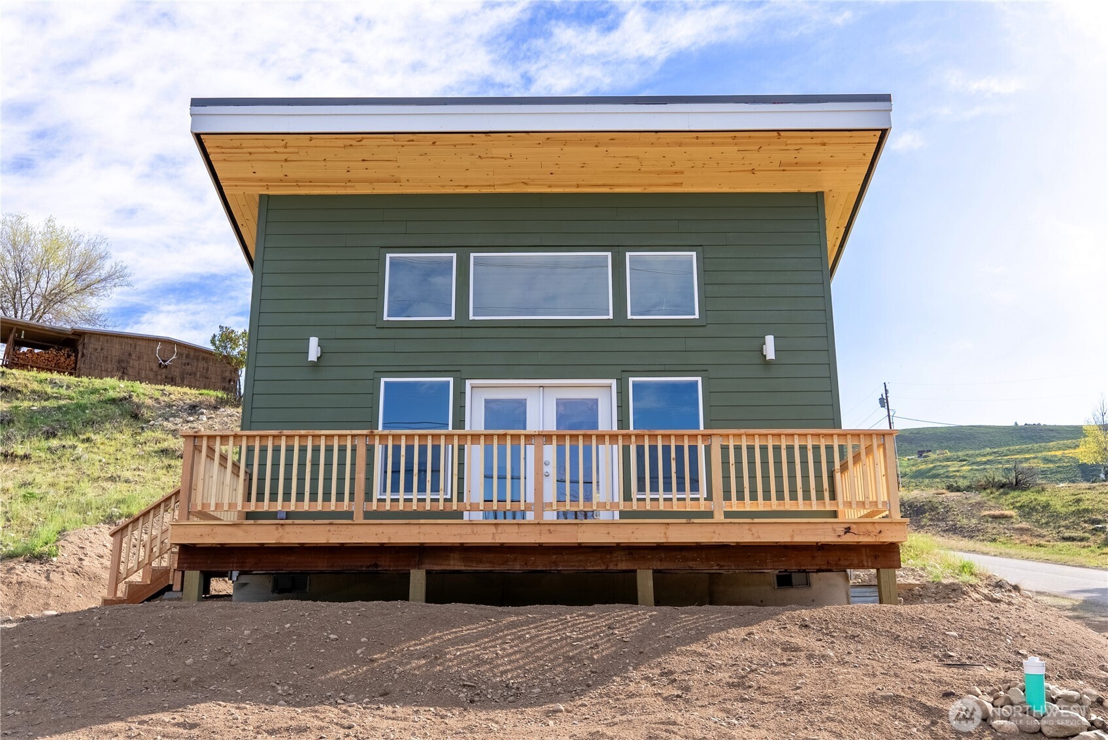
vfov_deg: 40.0
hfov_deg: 57.2
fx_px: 1016
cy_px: 370
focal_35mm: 33
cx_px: 554
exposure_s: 1/6400
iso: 100
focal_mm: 33
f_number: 5.6
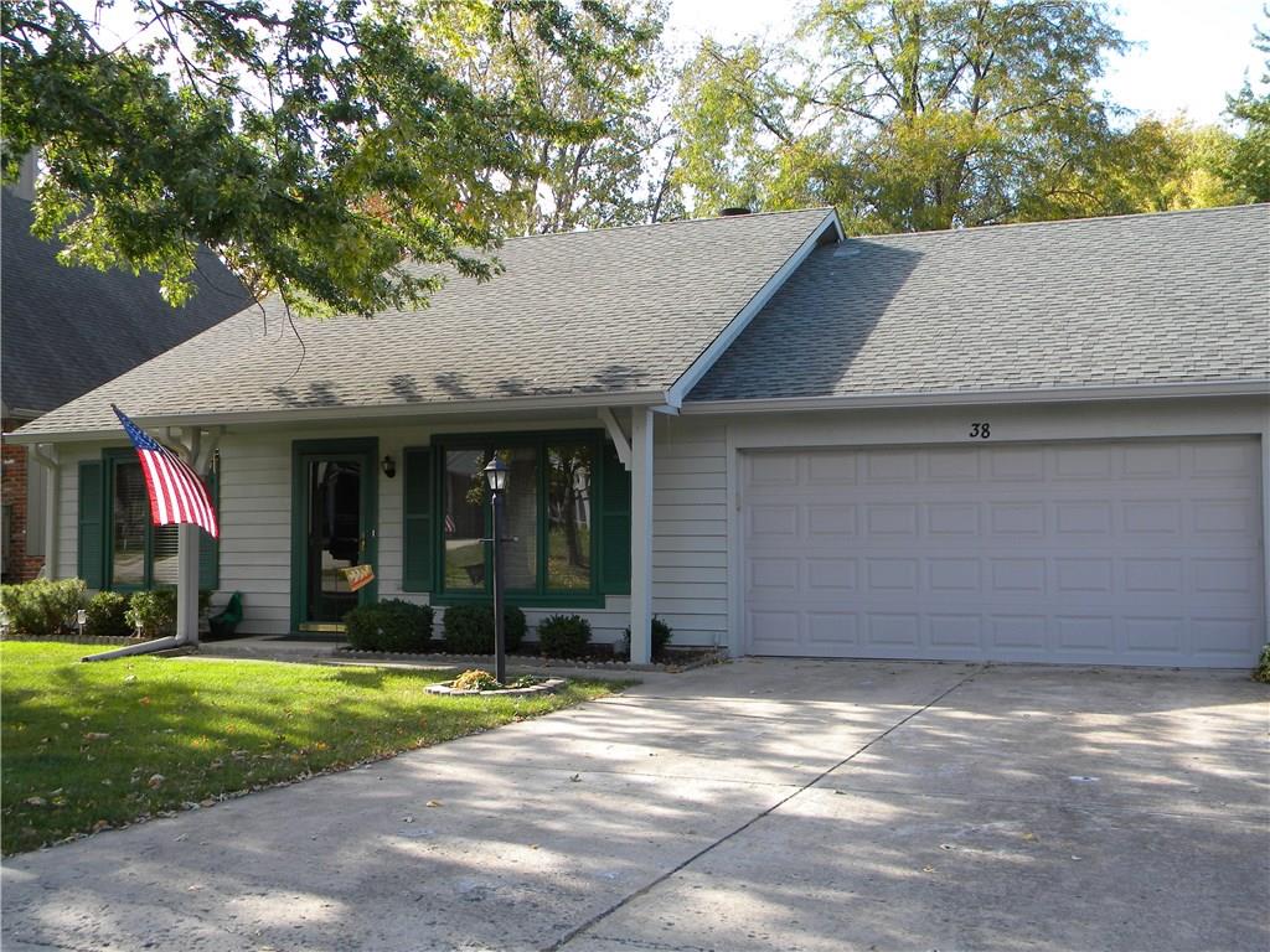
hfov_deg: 51.4
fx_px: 1321
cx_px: 635
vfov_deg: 39.7
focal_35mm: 36
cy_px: 476
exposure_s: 1/158
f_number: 3.7
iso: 80
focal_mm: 6.4
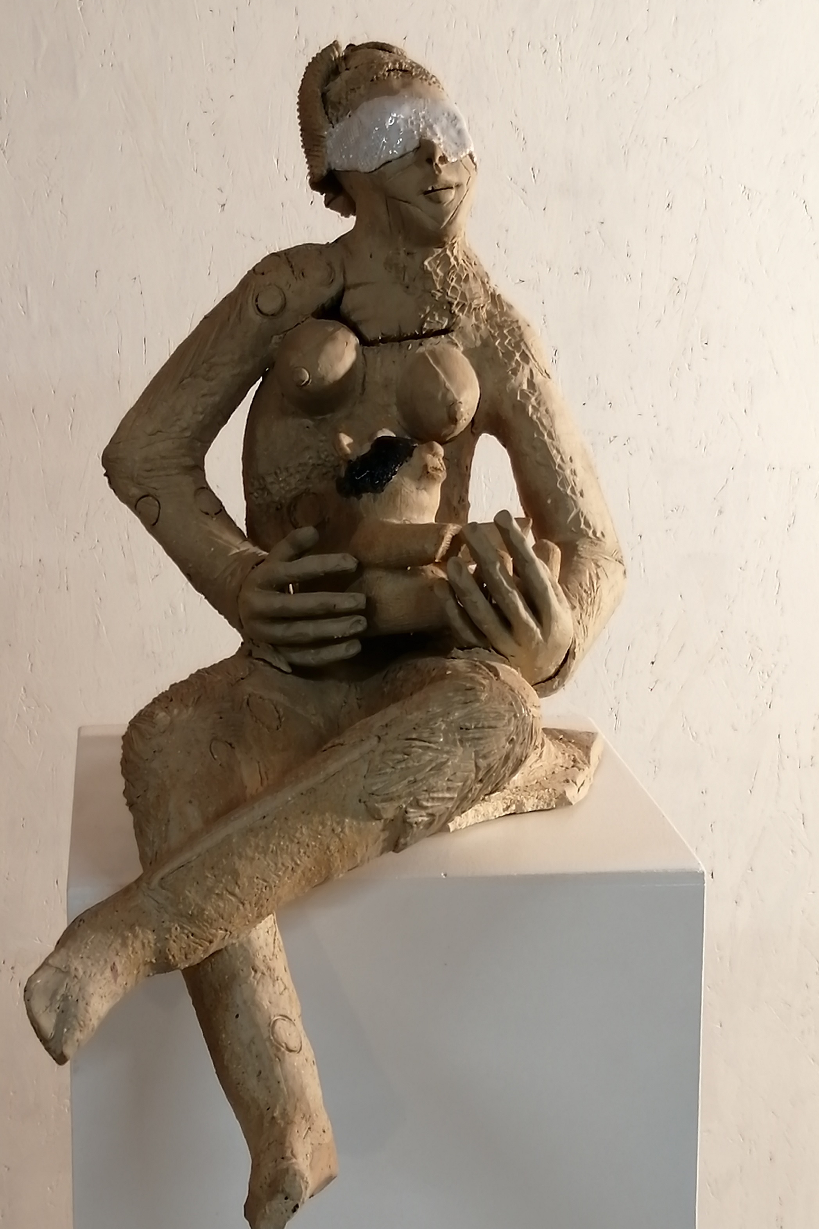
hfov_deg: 20.9
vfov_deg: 31.0
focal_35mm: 65
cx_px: 357
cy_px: 633
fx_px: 2218
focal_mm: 3.64
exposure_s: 1/50
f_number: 1.8
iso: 80
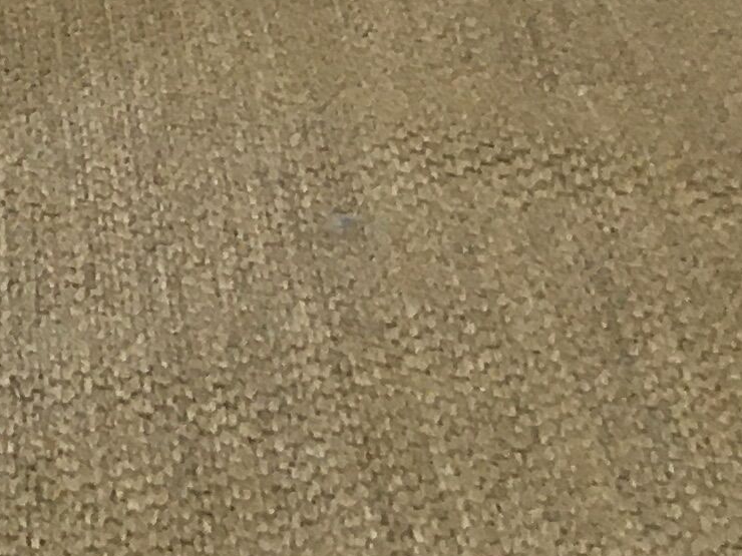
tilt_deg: -16.5
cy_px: -384
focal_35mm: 158
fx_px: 3387
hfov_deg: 10.7
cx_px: -1034
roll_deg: -2.3
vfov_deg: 9.1
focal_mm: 4.15
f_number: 2.2
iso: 80
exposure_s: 1/33
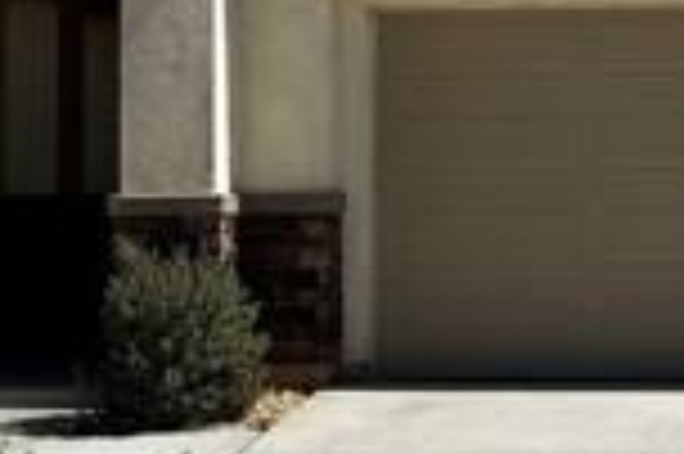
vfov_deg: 12.0
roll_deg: +0.3
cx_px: 567
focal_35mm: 114
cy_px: 121
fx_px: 2164
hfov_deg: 17.8
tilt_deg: +1.7
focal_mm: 5.96
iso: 50
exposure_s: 1/5952
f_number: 1.6
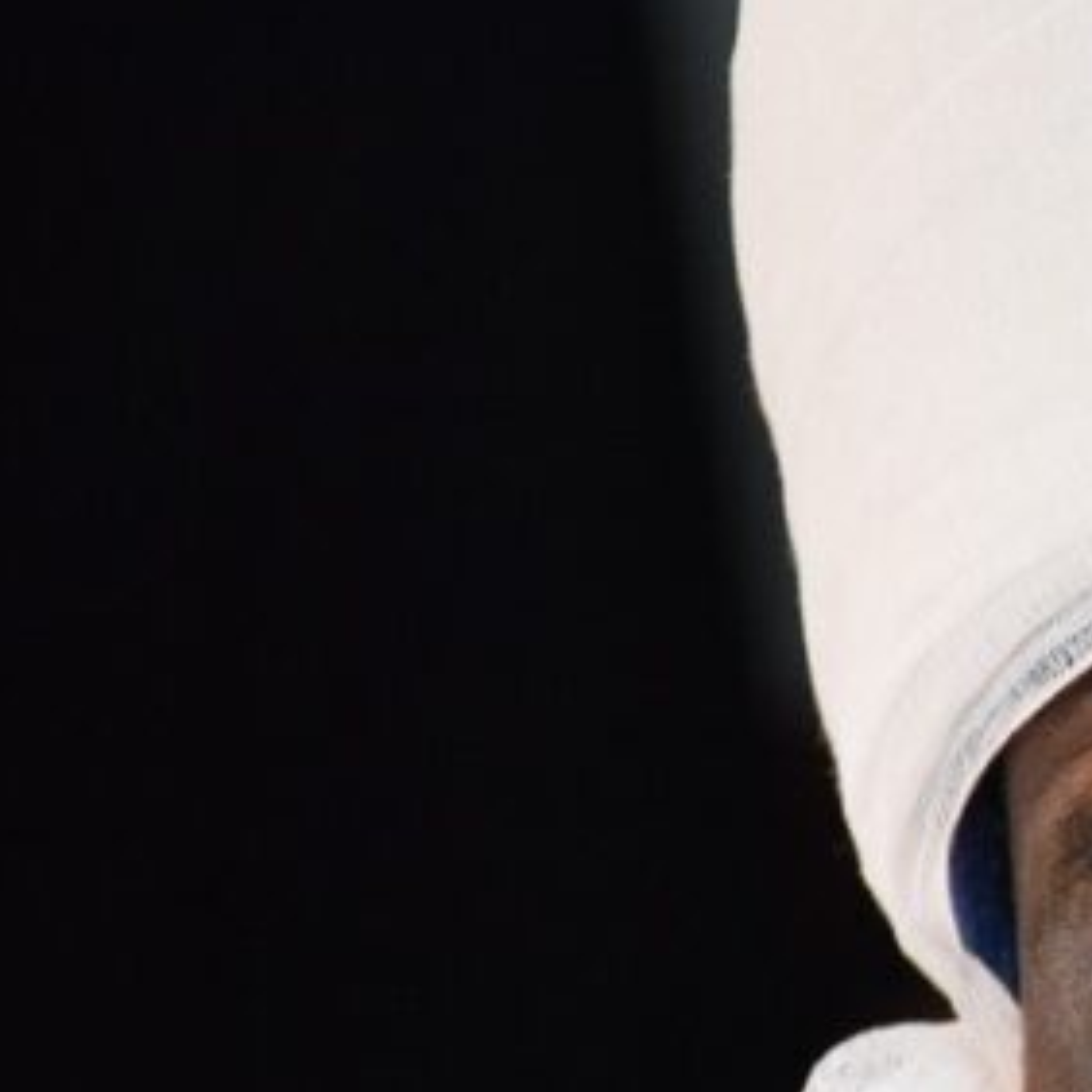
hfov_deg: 7.1
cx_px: 1661
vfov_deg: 7.2
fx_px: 8601
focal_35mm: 241
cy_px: 1224
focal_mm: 52
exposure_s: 1/250
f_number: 4.8
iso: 2000
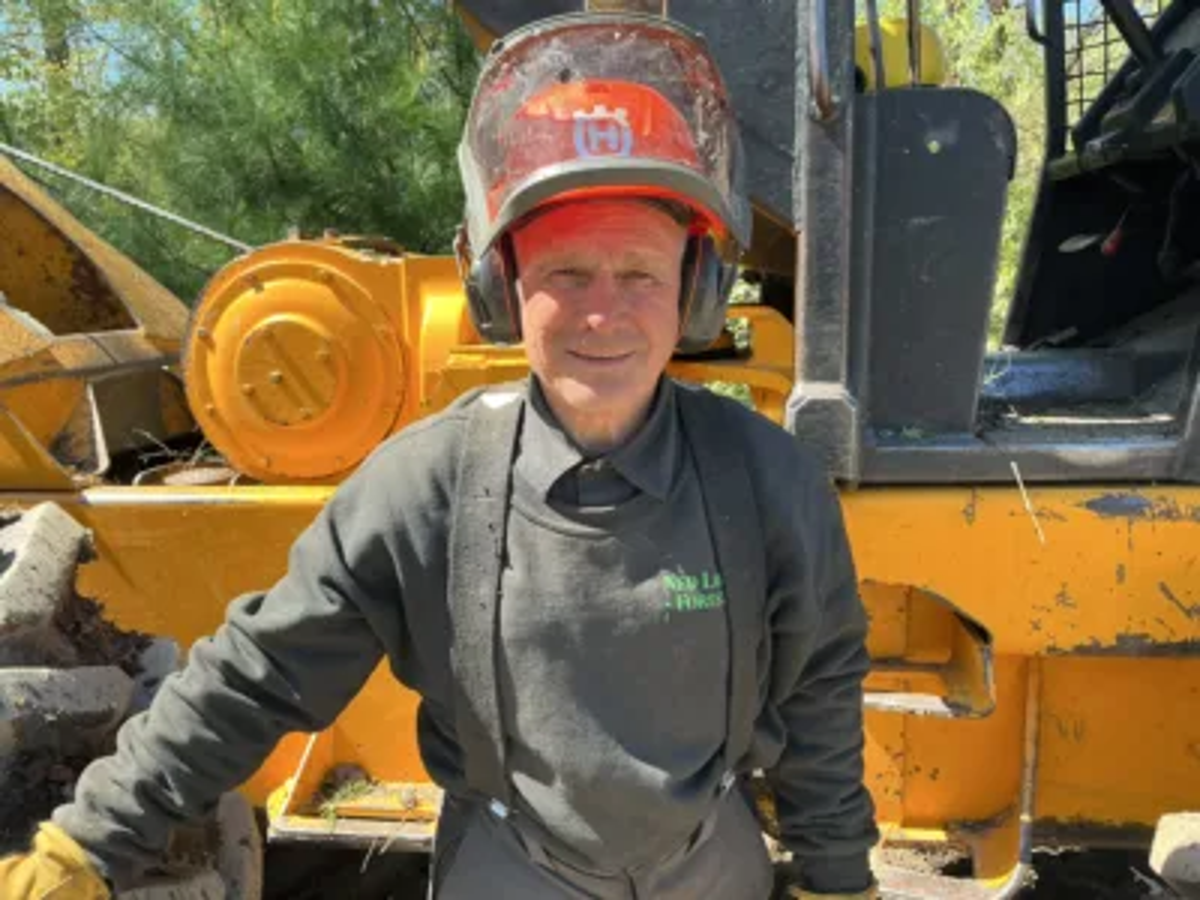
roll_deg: +0.3
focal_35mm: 29
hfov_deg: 61.7
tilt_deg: -14.2
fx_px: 1005
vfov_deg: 48.2
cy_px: 450
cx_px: 600
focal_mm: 3
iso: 25
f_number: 1.8
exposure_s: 1/250
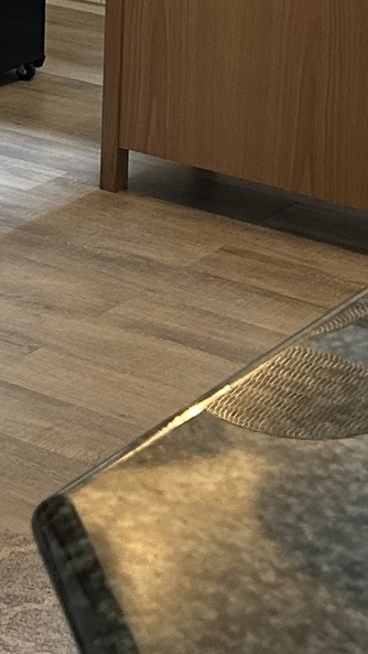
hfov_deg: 11.0
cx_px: 288
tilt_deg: -9.6
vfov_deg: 18.4
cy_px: -131
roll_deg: -2.5
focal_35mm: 110
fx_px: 1906
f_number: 1.5
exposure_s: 1/60
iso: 160
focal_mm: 5.7
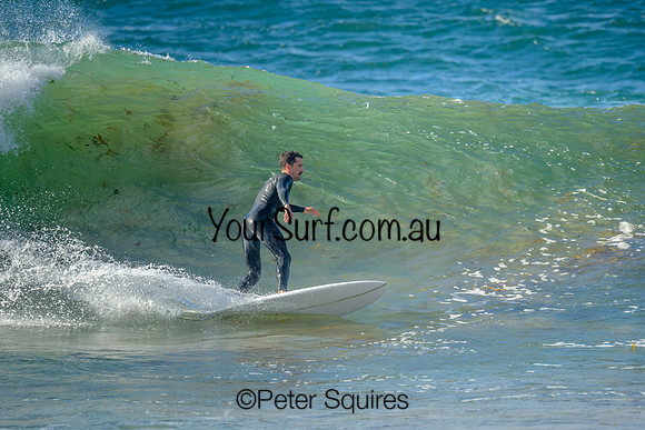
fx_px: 16599
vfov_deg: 1.5
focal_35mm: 926
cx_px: 371
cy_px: 196
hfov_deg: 2.2
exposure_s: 1/2000
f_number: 6.3
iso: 640
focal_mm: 800
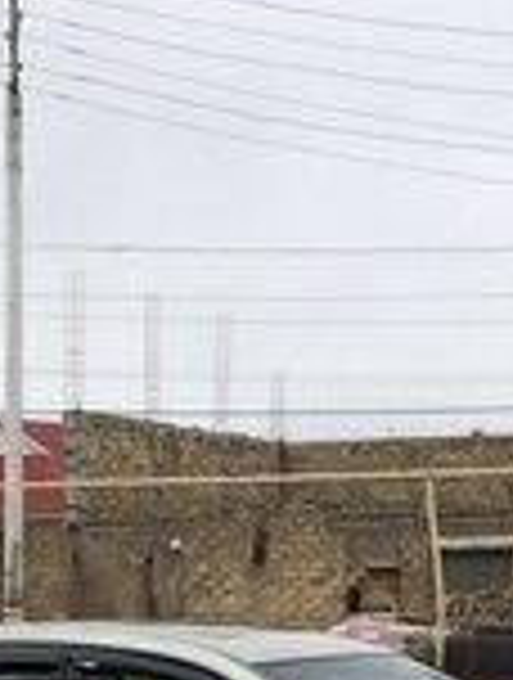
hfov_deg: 15.6
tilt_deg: -14.8
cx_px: 202
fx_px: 1869
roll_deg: +1.1
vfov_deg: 18.0
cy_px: 1067
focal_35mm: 95
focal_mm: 4.15
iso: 32
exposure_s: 1/260
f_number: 2.2
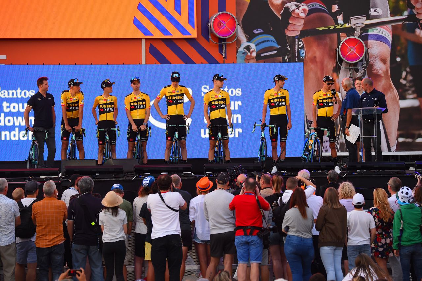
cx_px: 211
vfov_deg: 7.4
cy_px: 140
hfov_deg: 11.1
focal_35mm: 185
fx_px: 2167
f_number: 5.6
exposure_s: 1/800
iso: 1600
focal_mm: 185
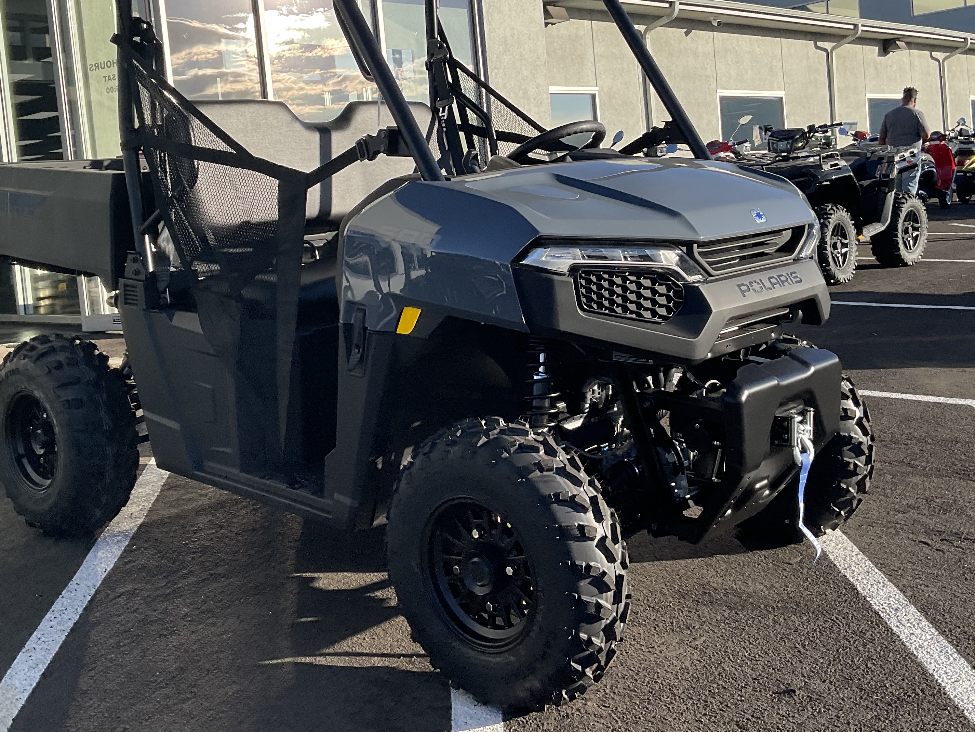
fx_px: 1155
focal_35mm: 41
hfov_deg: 45.8
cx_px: 487
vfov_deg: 34.9
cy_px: 267
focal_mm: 3
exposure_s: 1/1055
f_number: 1.8
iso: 16
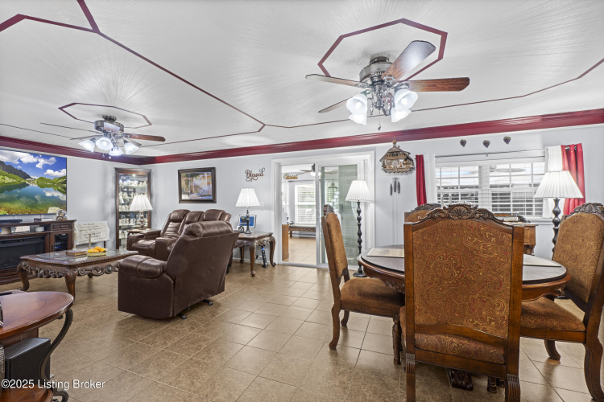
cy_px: 201
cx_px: 302
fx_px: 252
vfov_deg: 77.3
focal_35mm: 15
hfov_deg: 100.4
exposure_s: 1/2.5
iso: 400
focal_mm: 10
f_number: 10
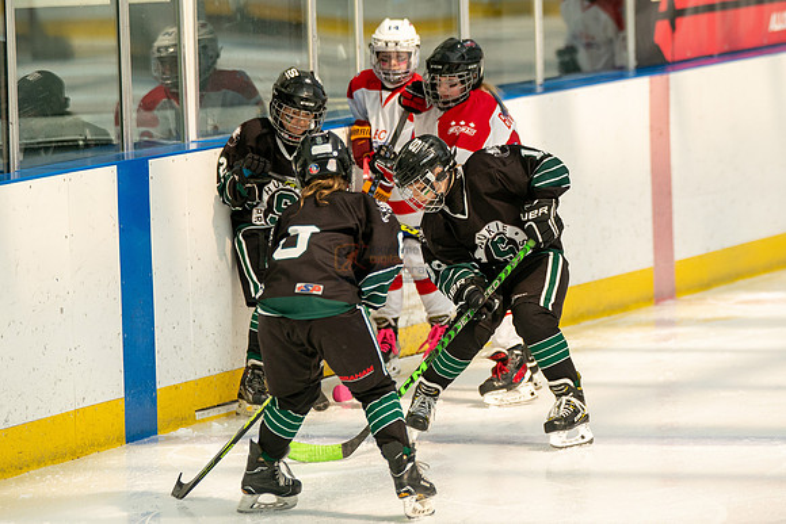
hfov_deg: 6.7
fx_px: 6757
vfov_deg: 4.4
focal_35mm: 309
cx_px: 462
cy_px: 230
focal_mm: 221
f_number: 3.5
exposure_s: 1/4000
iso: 1600
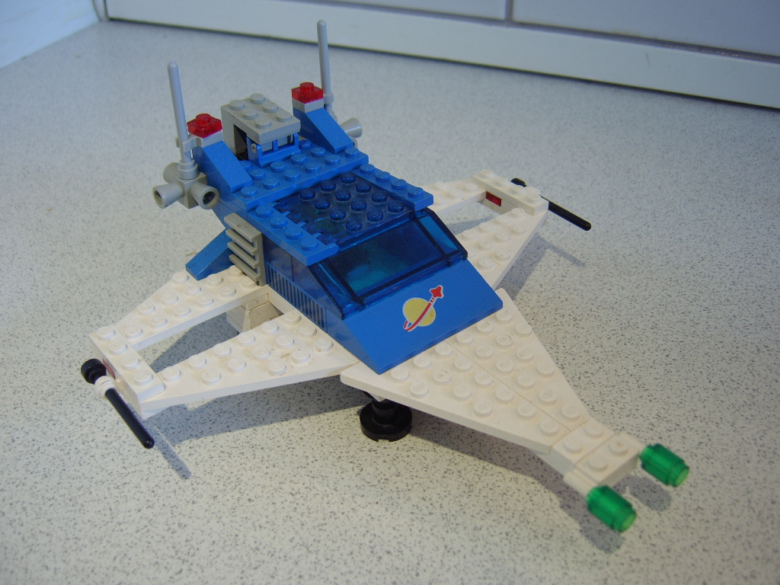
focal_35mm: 31
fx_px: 699
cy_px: 292
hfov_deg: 58.4
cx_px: 390
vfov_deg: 45.4
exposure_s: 1/30
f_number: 2.7
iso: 100
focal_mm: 8.13
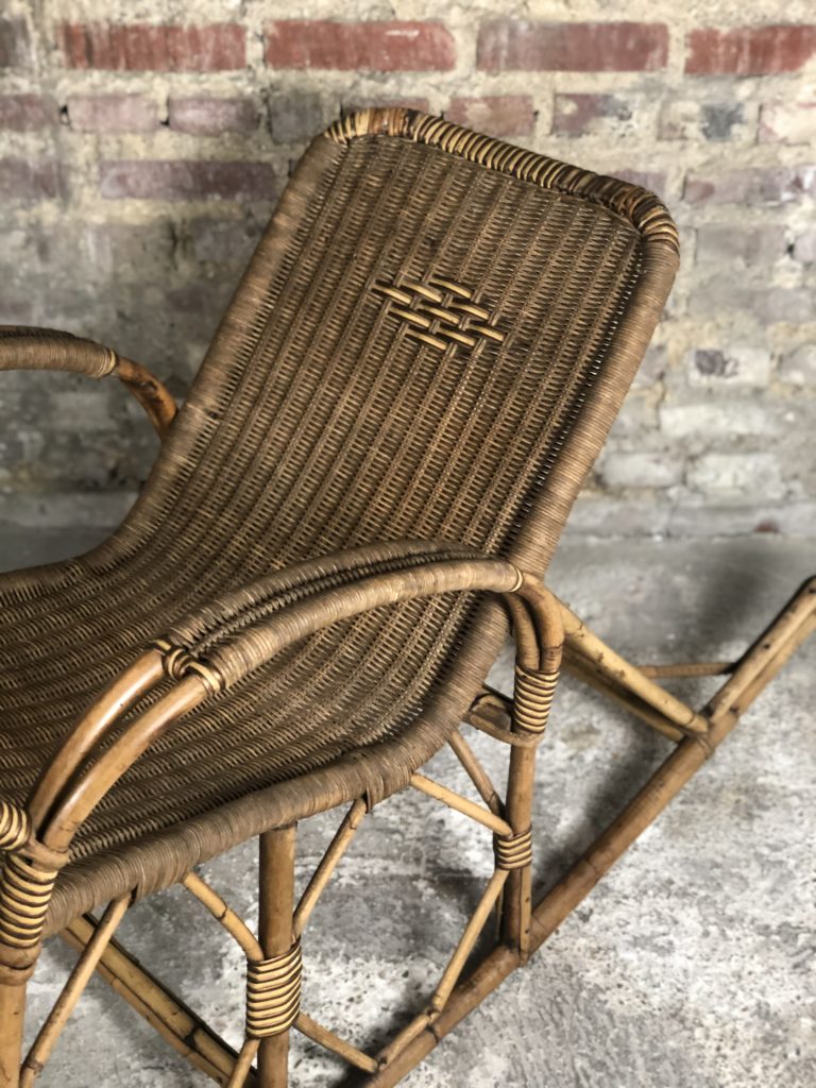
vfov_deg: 36.8
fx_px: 1634
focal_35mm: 52
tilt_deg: -34.9
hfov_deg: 28.0
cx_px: 408
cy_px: 544
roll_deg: +2.4
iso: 160
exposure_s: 1/25
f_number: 2.4
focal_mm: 6
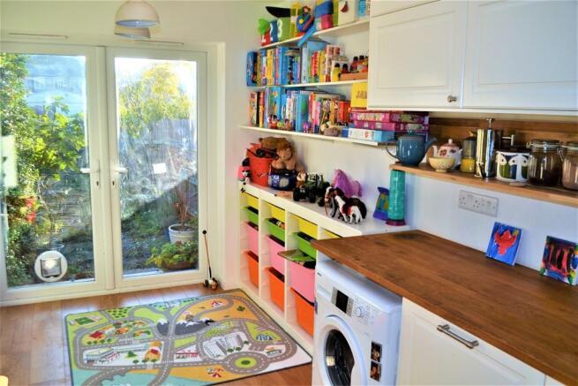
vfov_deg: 43.6
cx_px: 289
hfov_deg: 61.9
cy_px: 193
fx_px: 482
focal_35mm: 30
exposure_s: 1/160
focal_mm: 20
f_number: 4
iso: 100
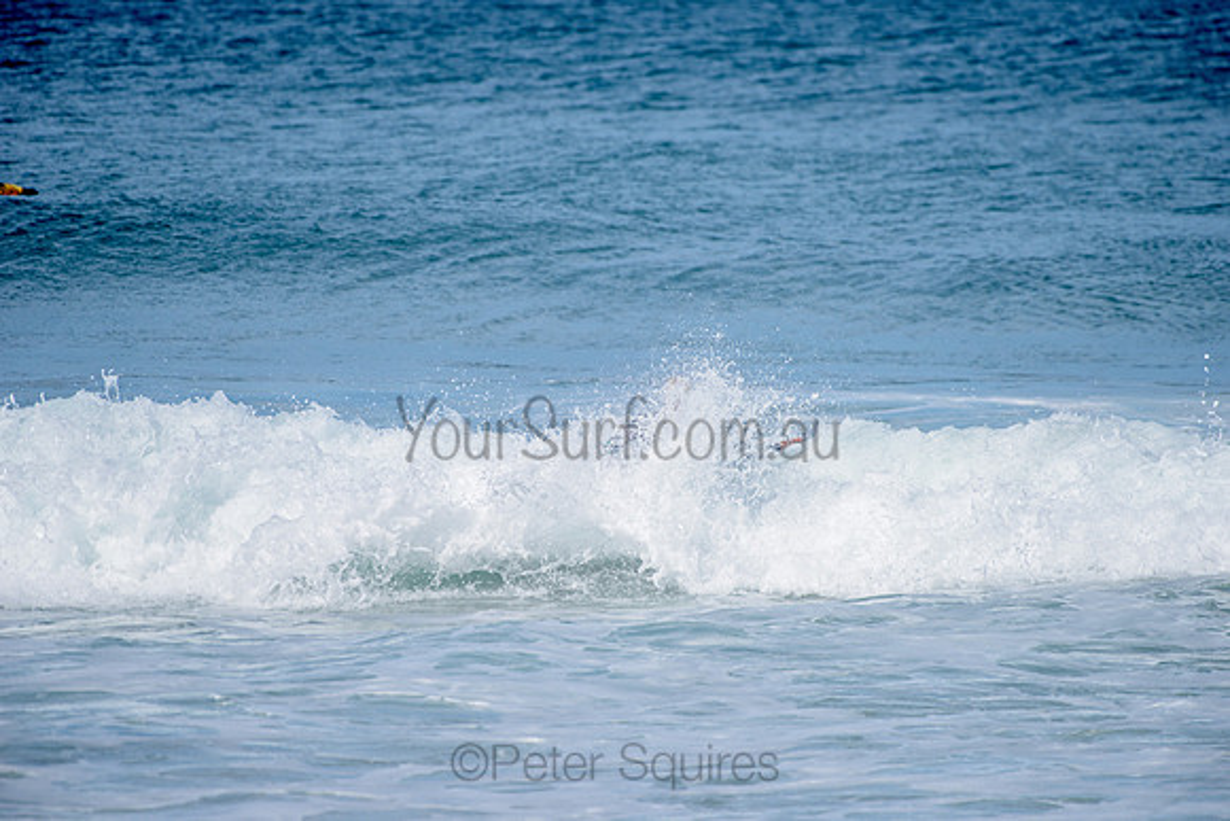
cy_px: 410
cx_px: 615
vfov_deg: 2.8
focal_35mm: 500
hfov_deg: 4.1
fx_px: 17087
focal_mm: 500
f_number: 6.3
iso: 250
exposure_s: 1/2500
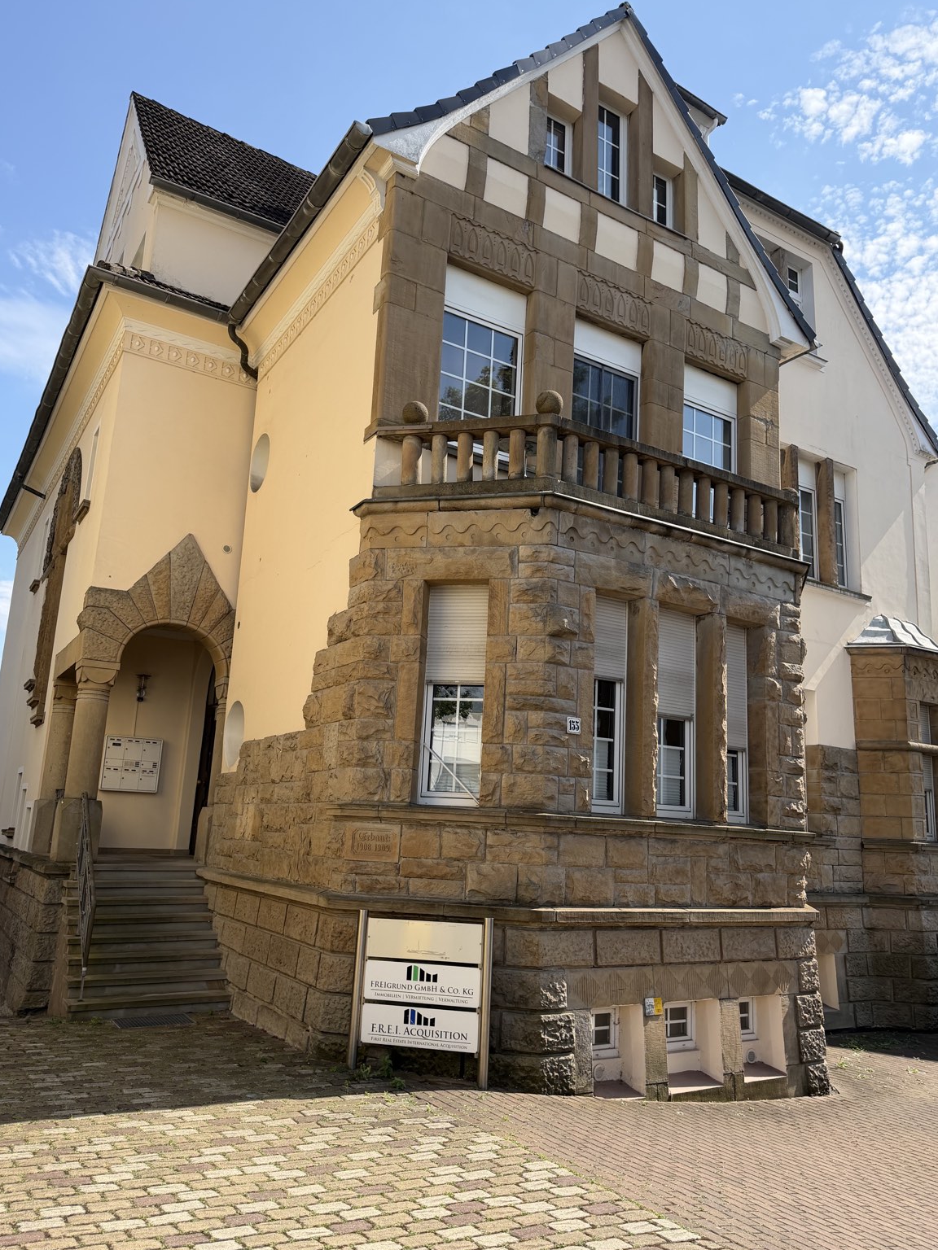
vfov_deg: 69.4
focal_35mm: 25
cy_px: 633
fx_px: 903
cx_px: 476
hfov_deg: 54.9
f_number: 1.78
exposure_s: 1/4167
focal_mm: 6.76
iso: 100
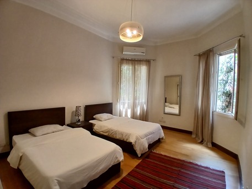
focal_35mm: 17
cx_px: 126
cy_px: 94
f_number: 2.2
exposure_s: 1/33.3
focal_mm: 1.4
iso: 125
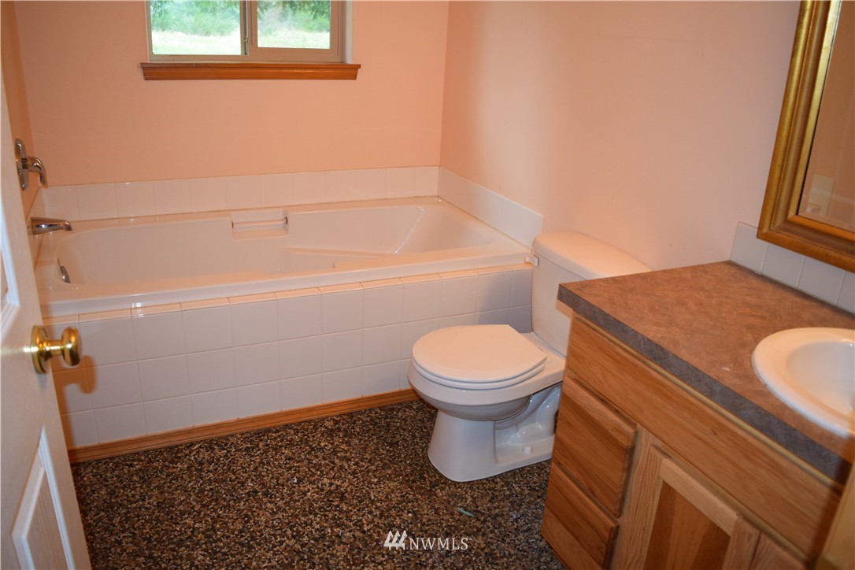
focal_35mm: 27
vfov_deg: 47.9
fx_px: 641
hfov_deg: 67.4
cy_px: 285
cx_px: 428
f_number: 4
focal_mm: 18
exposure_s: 1/60
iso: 800
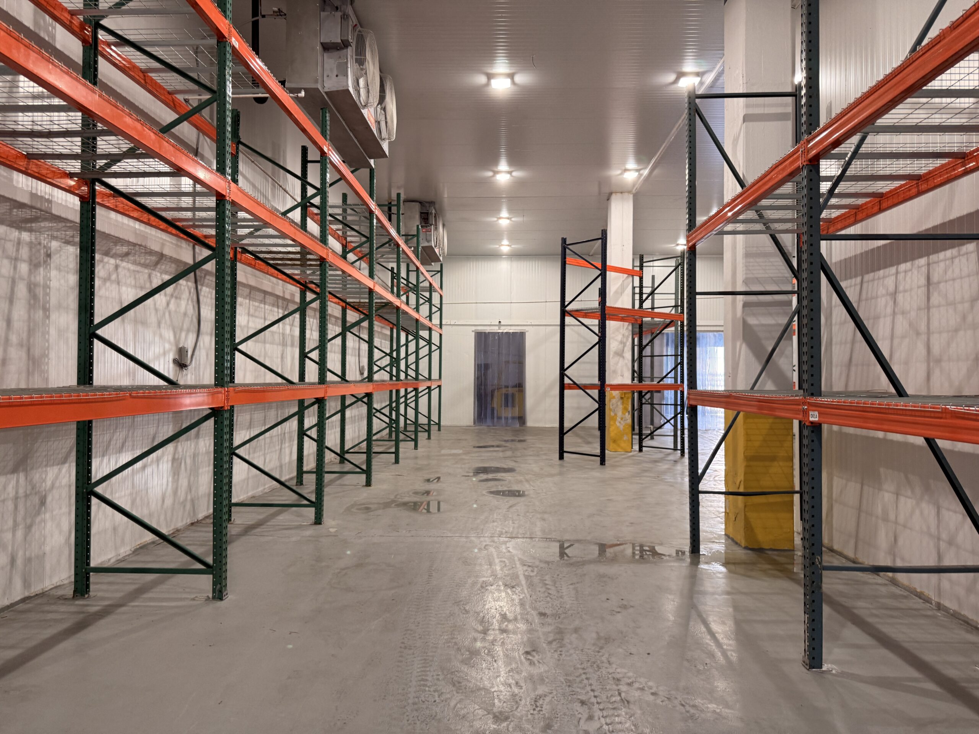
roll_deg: +0.4
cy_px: 367
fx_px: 679
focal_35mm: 24
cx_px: 490
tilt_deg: +2.7
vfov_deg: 56.8
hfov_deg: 71.6
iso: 160
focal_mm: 6.76
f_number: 1.78
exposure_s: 1/60
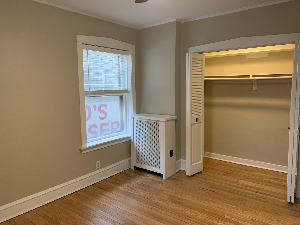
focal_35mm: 26
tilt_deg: -6.3
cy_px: 112
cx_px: 150
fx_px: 225
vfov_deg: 53.1
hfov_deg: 67.3
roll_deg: +0.1
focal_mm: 4.25
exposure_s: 1/60
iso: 250
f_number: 1.8
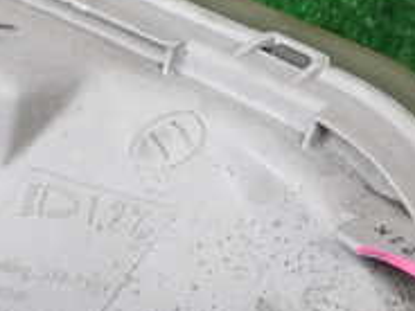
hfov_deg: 20.0
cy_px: 257
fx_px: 1175
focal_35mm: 98
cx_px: 167
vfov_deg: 15.0
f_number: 2.3
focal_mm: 5.4
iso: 100
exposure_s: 1/100
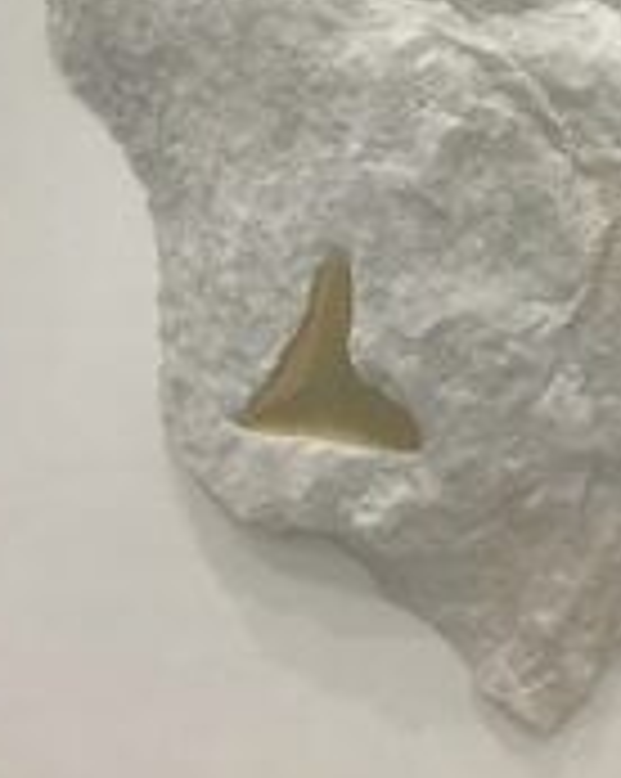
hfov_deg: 19.9
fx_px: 1772
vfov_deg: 24.0
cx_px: 351
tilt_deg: -0.1
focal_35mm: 77
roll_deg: -0.5
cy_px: 63
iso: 80
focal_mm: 3.3
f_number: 2.4
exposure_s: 1/50
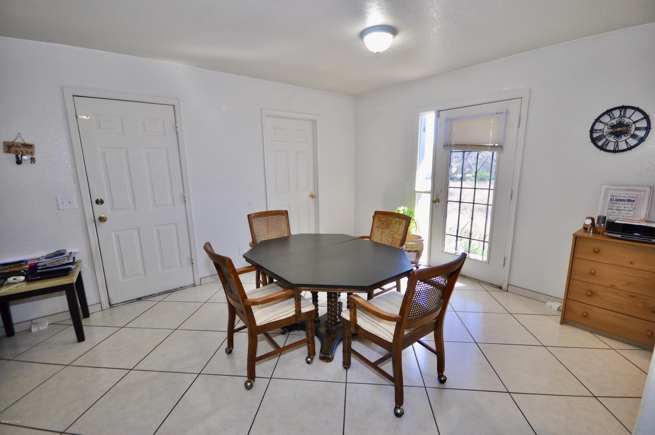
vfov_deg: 77.2
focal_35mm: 15
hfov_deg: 100.5
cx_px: 328
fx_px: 273
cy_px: 218
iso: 400
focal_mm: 10
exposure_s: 1/80
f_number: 4.5
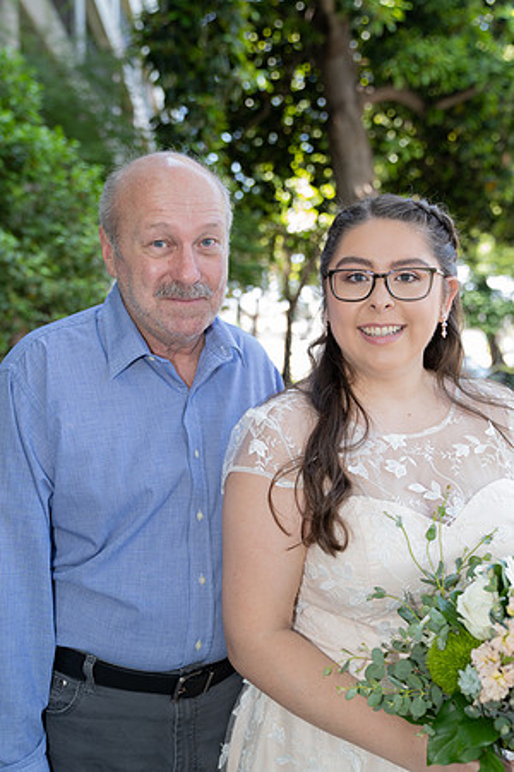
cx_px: 257
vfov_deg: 51.9
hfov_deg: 35.9
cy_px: 386
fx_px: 792
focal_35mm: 37
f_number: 3.2
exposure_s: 1/250
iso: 640
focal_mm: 37
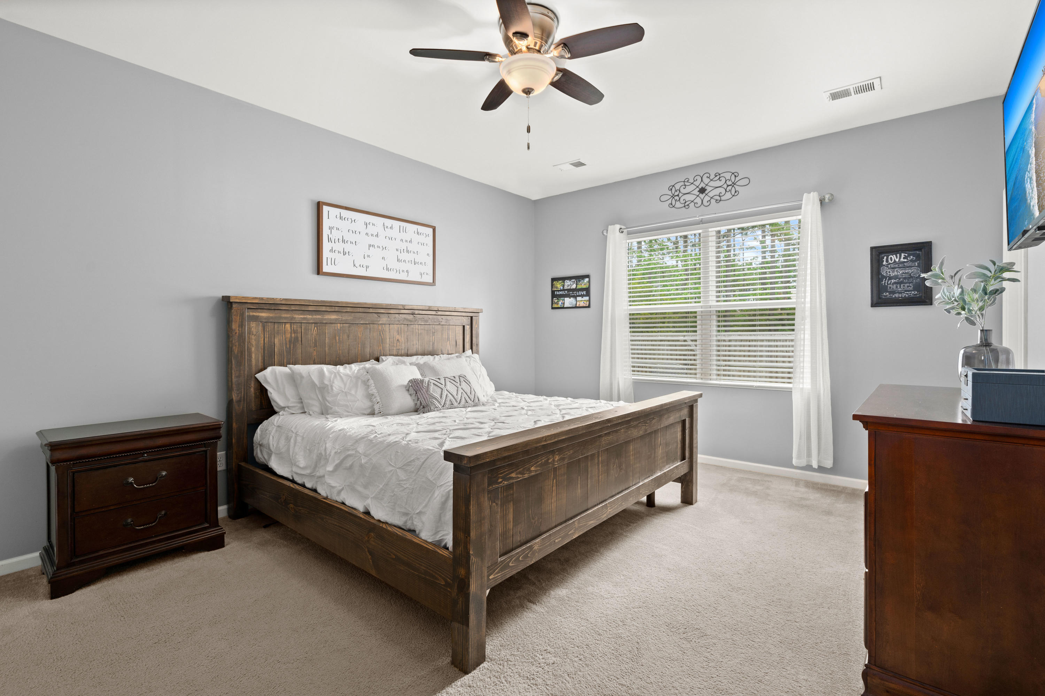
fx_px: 464
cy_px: 348
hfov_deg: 96.7
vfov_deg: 73.7
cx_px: 522
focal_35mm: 16
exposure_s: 1/1.67
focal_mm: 16
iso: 320
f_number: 8
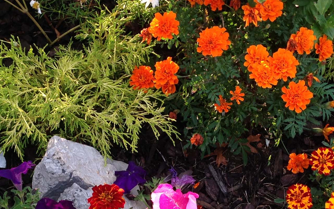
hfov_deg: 23.3
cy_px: 188
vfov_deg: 14.5
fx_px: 810
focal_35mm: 89
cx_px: 175
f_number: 2.4
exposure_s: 1/120
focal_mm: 4.12
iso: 64
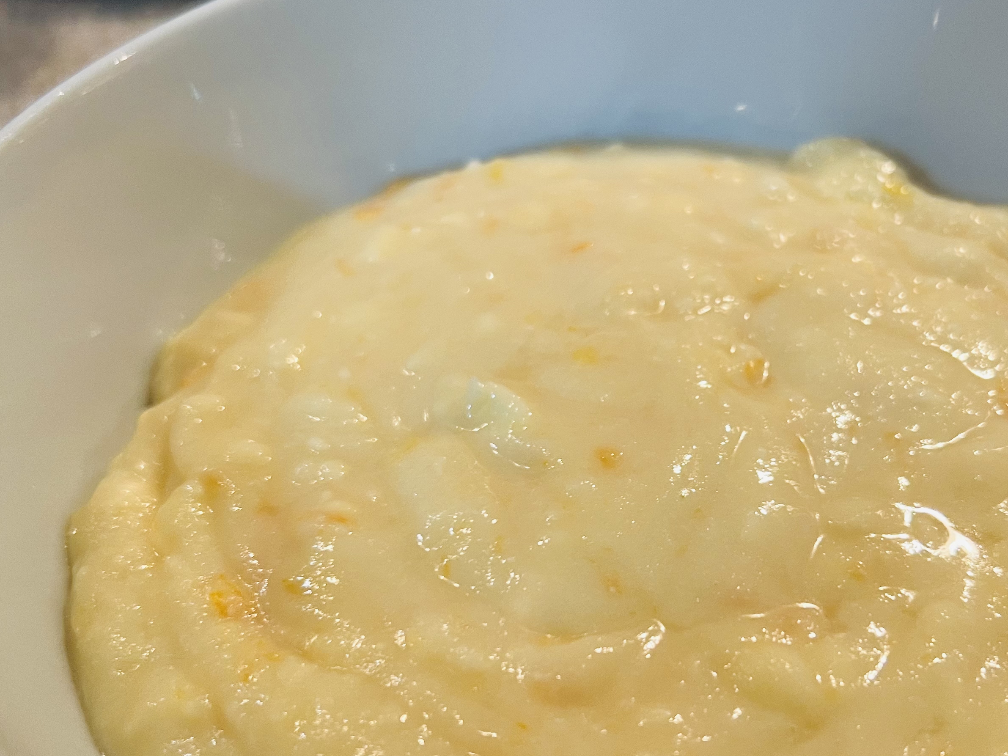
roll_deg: +2.3
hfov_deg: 42.6
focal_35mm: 44
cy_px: 426
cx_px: 643
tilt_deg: -44.9
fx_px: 1281
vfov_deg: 32.8
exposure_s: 1/60
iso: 80
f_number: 1.5
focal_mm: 5.7
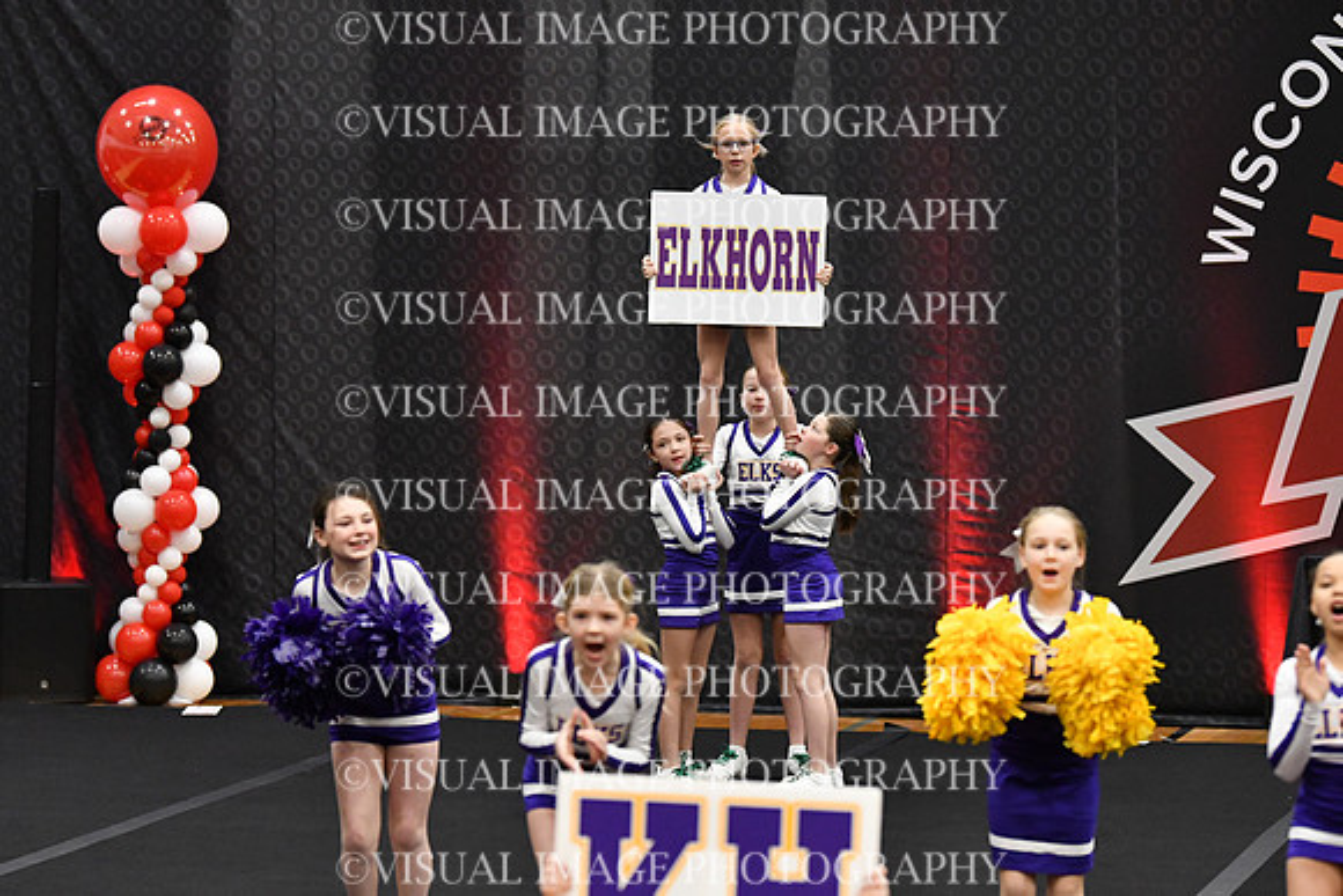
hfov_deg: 11.8
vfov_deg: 7.9
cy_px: 448
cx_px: 672
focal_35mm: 174
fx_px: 6492
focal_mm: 116
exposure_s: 1/800
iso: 5000
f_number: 2.8
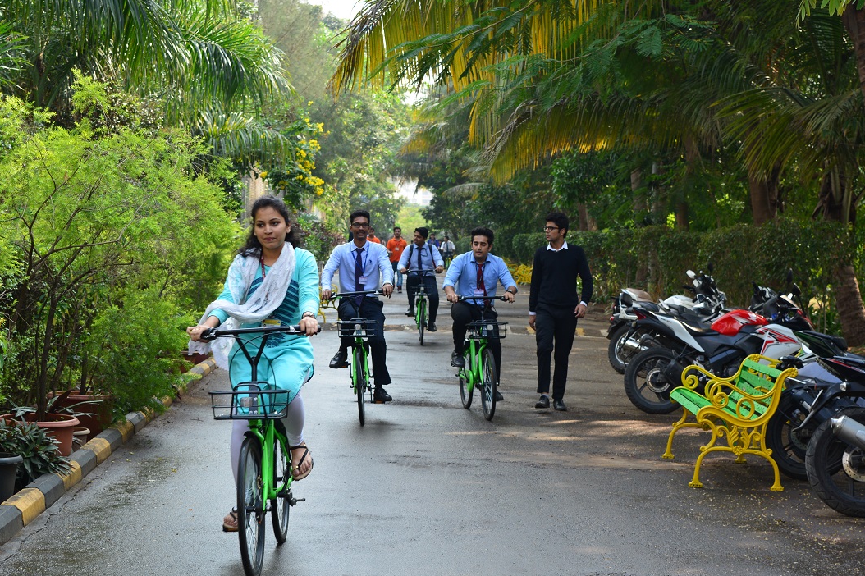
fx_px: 1970
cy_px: 318
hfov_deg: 24.8
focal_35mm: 82
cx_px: 411
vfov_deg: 16.6
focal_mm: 48
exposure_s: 1/160
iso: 200
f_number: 6.3
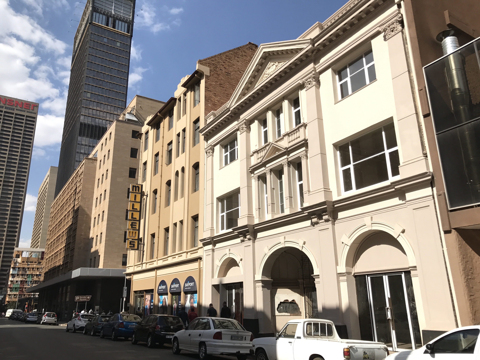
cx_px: 240
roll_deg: +0.6
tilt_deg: +17.6
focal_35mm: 28
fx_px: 388
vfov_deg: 49.7
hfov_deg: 63.4
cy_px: 180
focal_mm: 3.99
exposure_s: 1/1880
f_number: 1.8
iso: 20
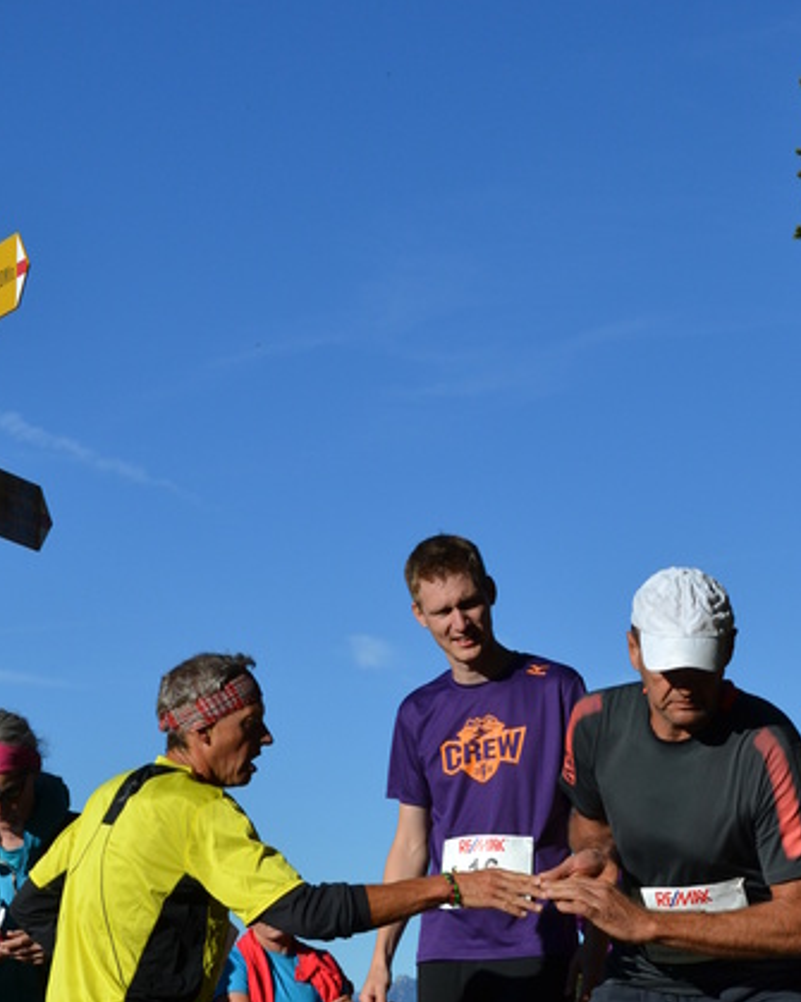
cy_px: 874
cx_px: 432
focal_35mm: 106
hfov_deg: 14.5
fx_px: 3142
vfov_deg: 17.9
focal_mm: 42
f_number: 7.1
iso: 400
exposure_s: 1/2000
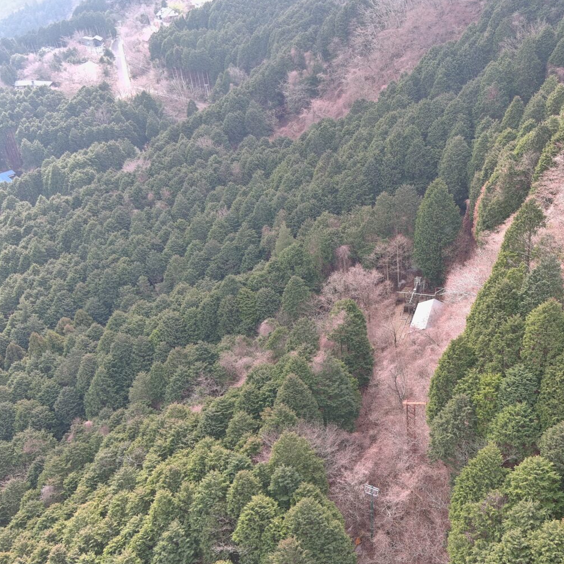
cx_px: 432
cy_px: 284
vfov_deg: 43.9
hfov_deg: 42.3
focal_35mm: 38
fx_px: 700
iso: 100
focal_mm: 10.57
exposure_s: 1/50
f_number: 2.8
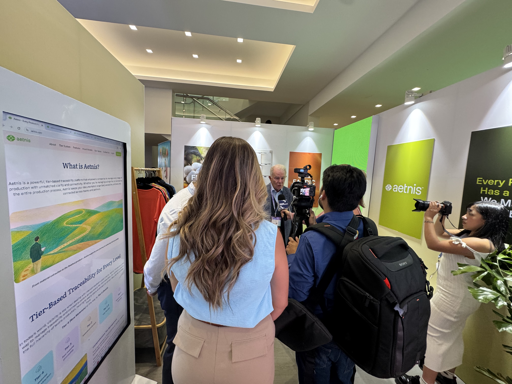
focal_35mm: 14
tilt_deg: -5.7
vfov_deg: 85.7
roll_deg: -2.2
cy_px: 192
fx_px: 207
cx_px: 256
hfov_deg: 102.1
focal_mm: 2.22
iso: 200
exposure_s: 1/60
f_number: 2.2
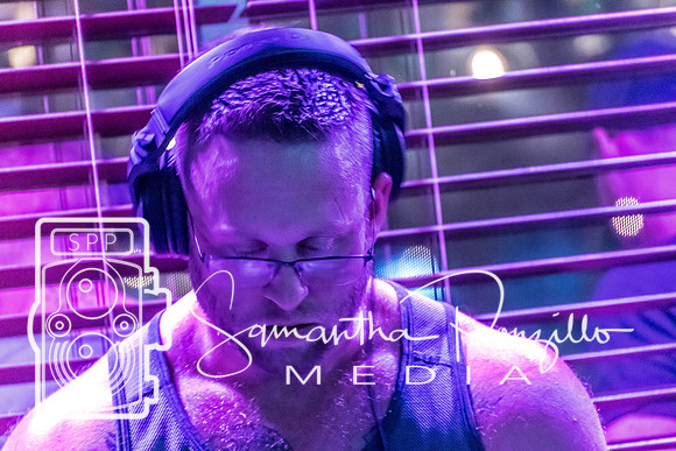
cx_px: 338
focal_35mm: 285
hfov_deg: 7.2
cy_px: 226
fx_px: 5353
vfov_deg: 4.8
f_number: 5.3
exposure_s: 1/40
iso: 12800
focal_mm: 190
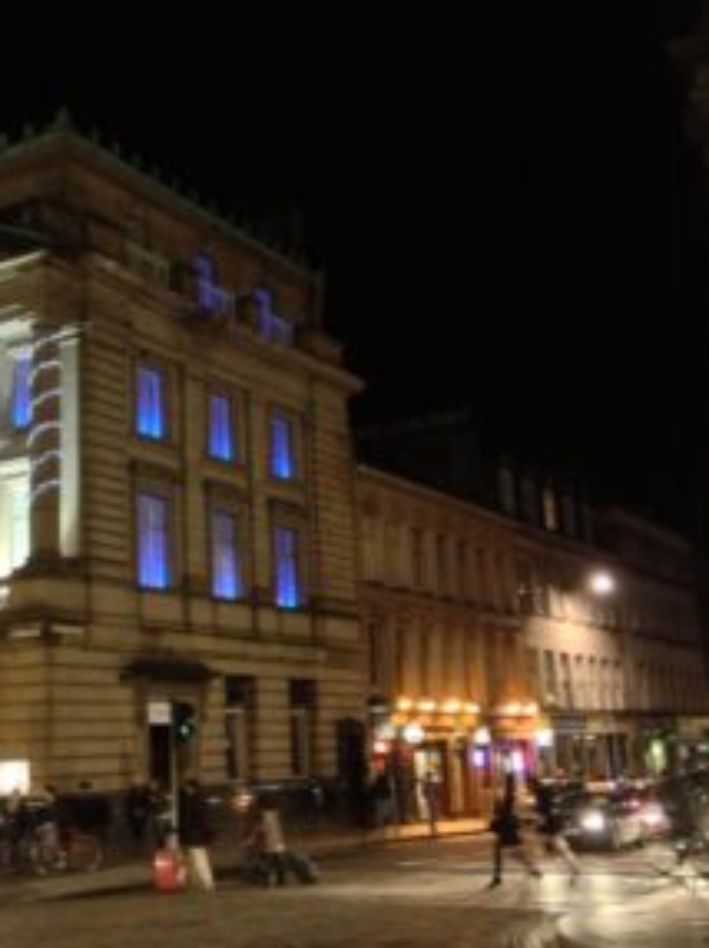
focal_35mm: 49
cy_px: 471
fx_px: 1340
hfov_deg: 29.3
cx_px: 199
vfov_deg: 38.9
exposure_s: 1/17
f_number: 2.4
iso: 800
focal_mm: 4.28
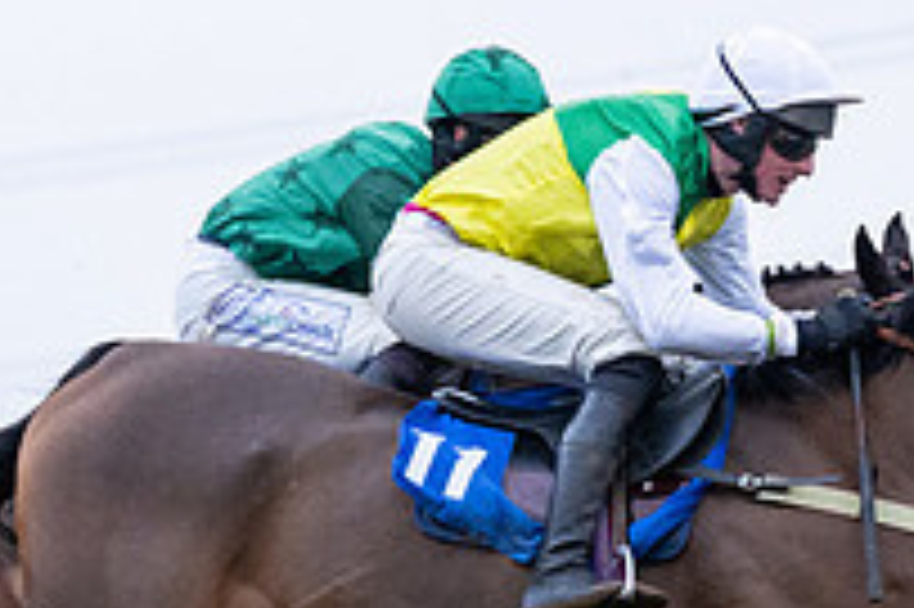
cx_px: 506
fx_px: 10604
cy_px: 872
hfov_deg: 4.9
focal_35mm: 418
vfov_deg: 3.3
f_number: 3.5
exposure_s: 1/1600
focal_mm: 91
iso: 1250
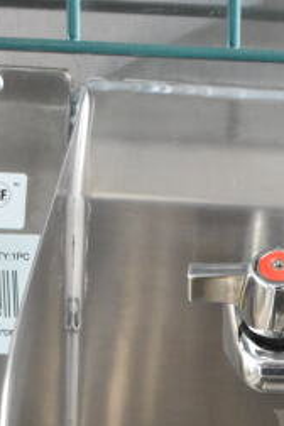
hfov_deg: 8.2
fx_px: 1929
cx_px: 424
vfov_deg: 12.3
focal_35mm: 163
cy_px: 543
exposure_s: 1/50
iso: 2800
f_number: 4.2
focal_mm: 30
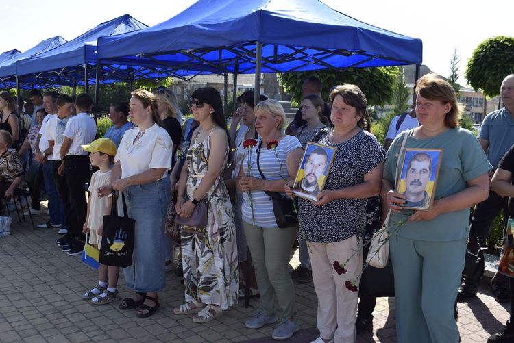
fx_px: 514
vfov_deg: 36.9
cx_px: 257
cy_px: 172
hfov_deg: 53.1
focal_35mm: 36
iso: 200
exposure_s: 1/320
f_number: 9
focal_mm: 24
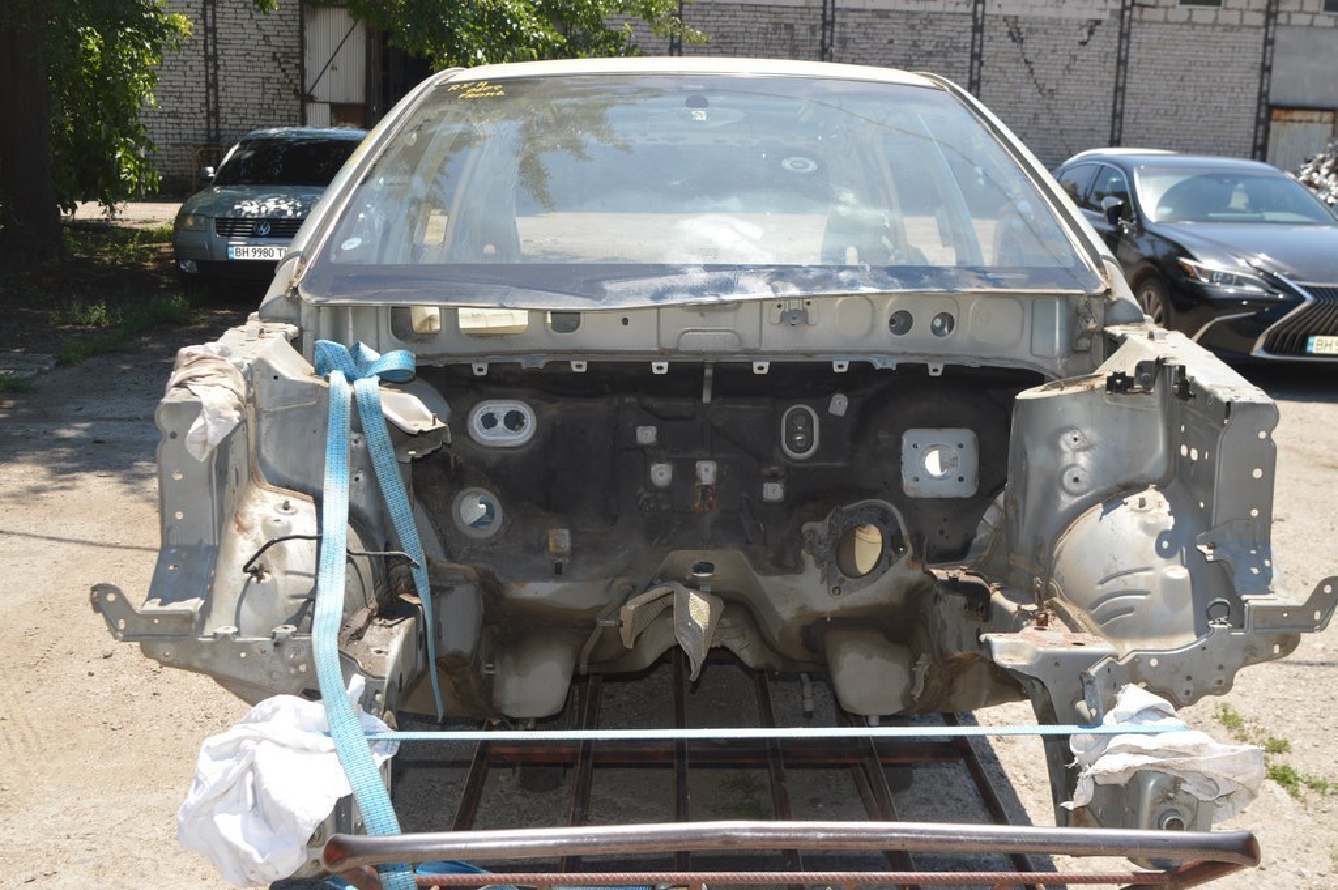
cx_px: 669
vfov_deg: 34.2
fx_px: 1448
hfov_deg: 49.6
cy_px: 445
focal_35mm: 39
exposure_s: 1/200
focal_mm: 26
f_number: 8
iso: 100
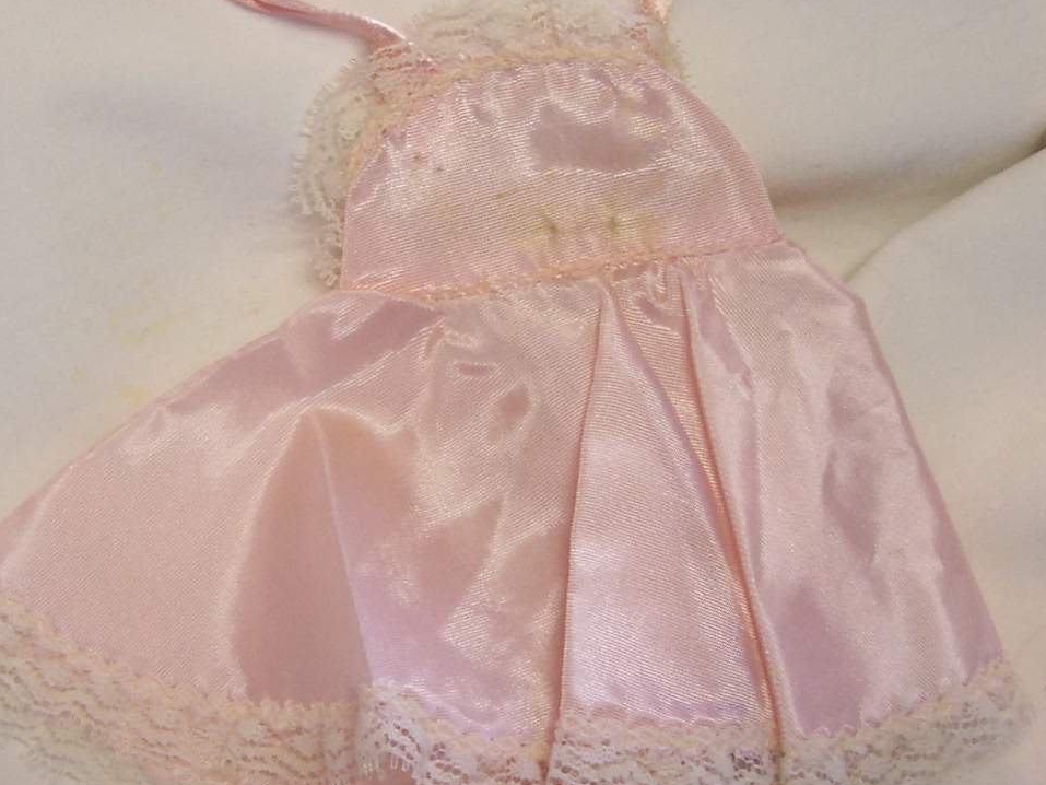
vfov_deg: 22.9
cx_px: 519
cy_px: 305
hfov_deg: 30.3
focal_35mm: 64
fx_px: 1934
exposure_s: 1/45
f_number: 2.8
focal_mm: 5.6
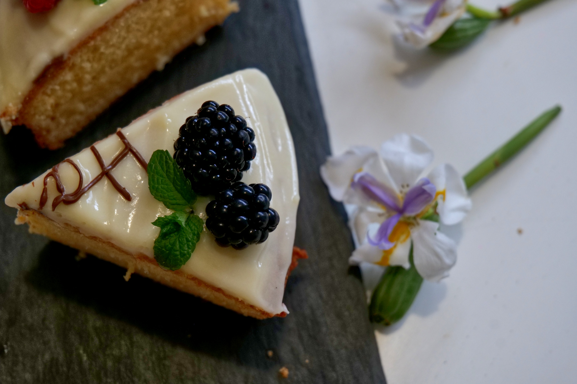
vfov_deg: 22.6
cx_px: 288
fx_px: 962
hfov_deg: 33.4
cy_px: 192
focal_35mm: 60
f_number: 7.1
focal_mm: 60
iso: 2500
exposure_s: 1/100
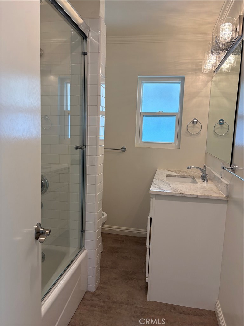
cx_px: 122
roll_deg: -2.3
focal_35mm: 26
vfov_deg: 67.3
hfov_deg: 53.1
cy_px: 163
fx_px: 244
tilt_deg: -5.6
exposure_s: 1/120
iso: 100
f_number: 1.6
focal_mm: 5.96
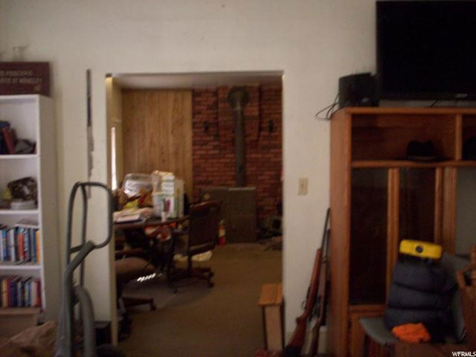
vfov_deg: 38.7
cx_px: 238
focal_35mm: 37
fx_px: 509
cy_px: 178
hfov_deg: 50.1
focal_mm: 6.2
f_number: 2.8
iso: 200
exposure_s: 1/8
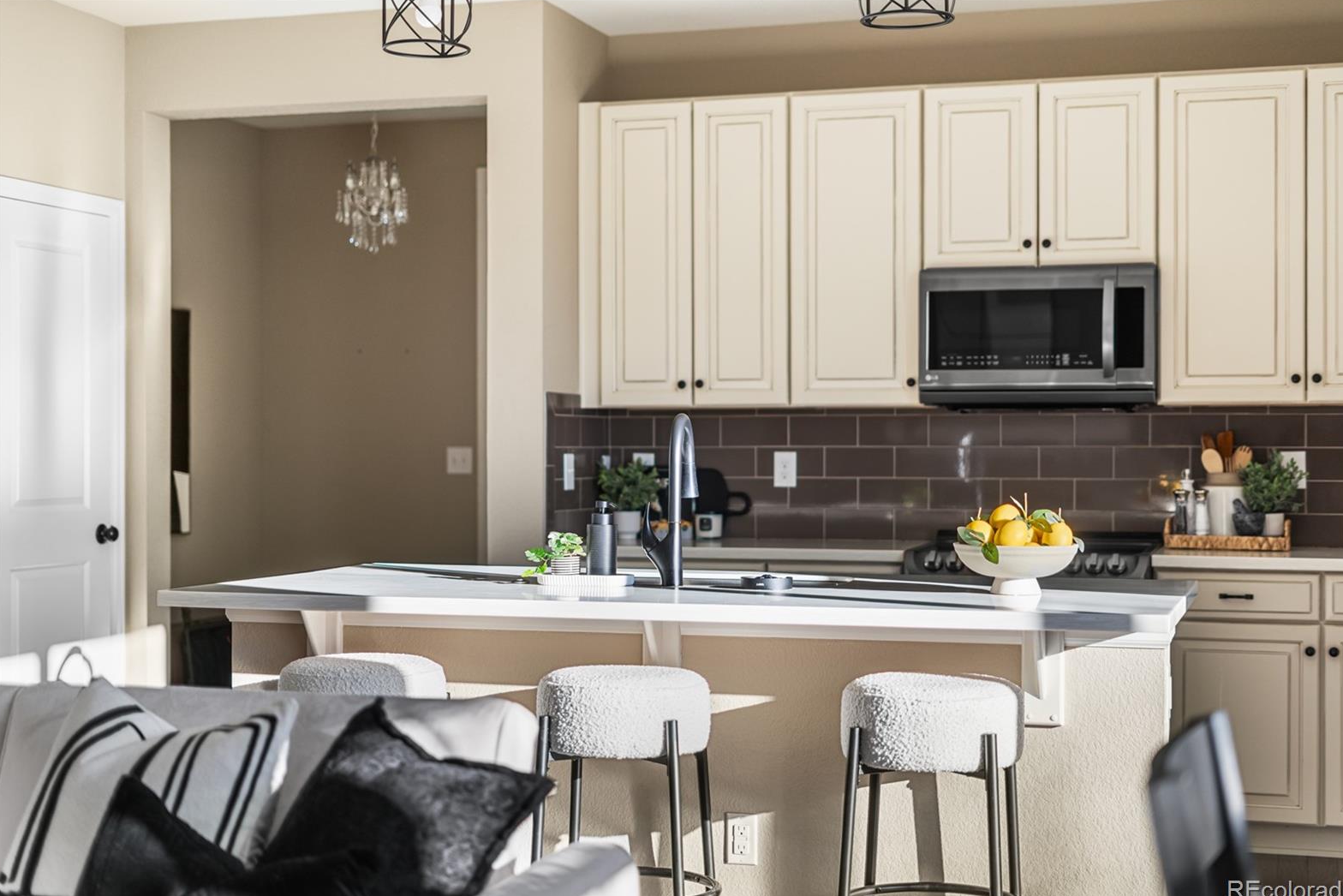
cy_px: 451
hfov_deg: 38.9
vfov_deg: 26.5
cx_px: 681
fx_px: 1903
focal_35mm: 51
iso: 125
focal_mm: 50
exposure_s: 1/320
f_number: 1.8
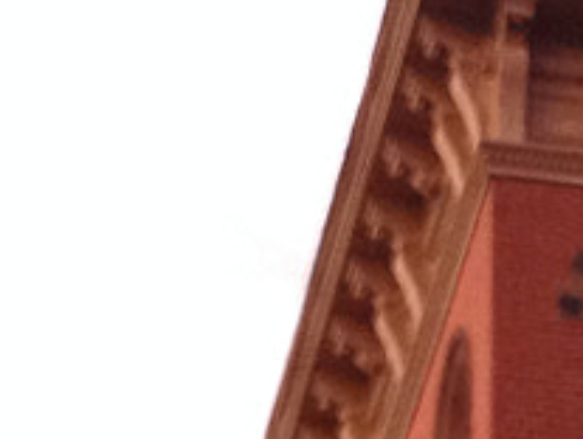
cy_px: 628
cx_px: 651
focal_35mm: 270
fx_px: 4555
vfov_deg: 5.5
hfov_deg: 7.3
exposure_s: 1/20
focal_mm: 4.28
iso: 125
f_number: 2.4
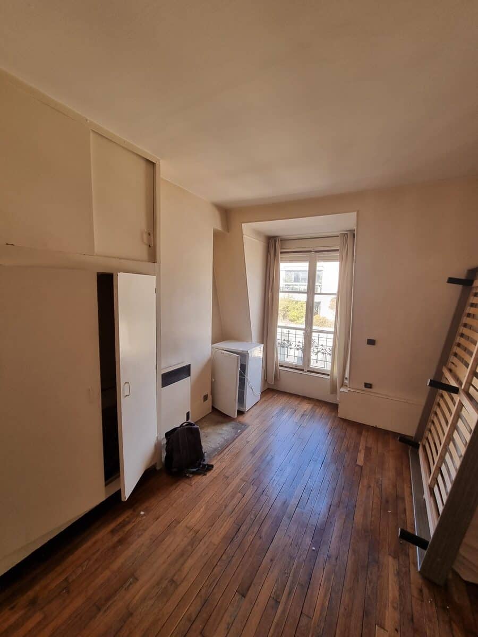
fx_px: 239
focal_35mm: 13
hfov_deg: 89.9
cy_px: 318
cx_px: 239
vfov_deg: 106.2
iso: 50
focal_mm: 2.2
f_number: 2.2
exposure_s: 1/50
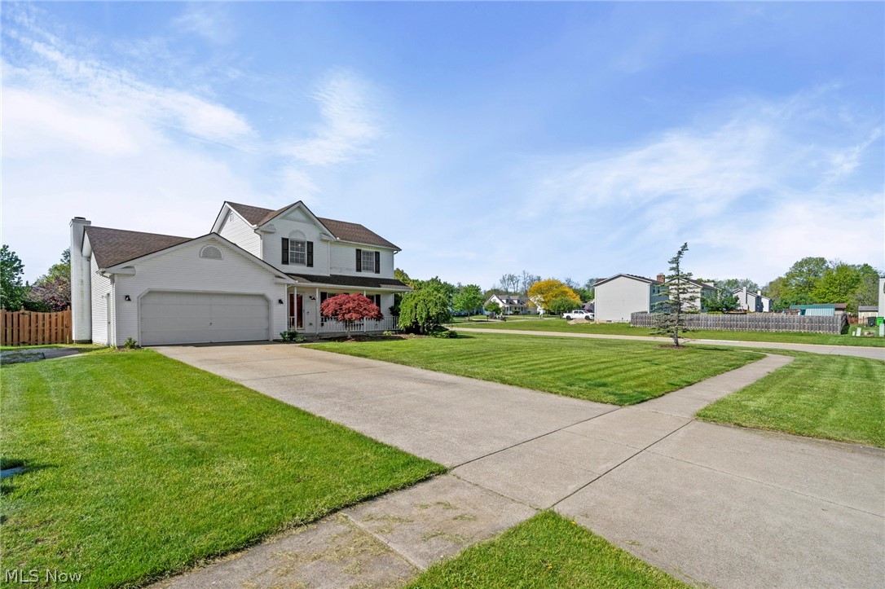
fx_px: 393
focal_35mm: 16
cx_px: 442
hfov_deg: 96.8
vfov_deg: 73.7
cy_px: 294
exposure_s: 1/400
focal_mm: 16
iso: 250
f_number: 8
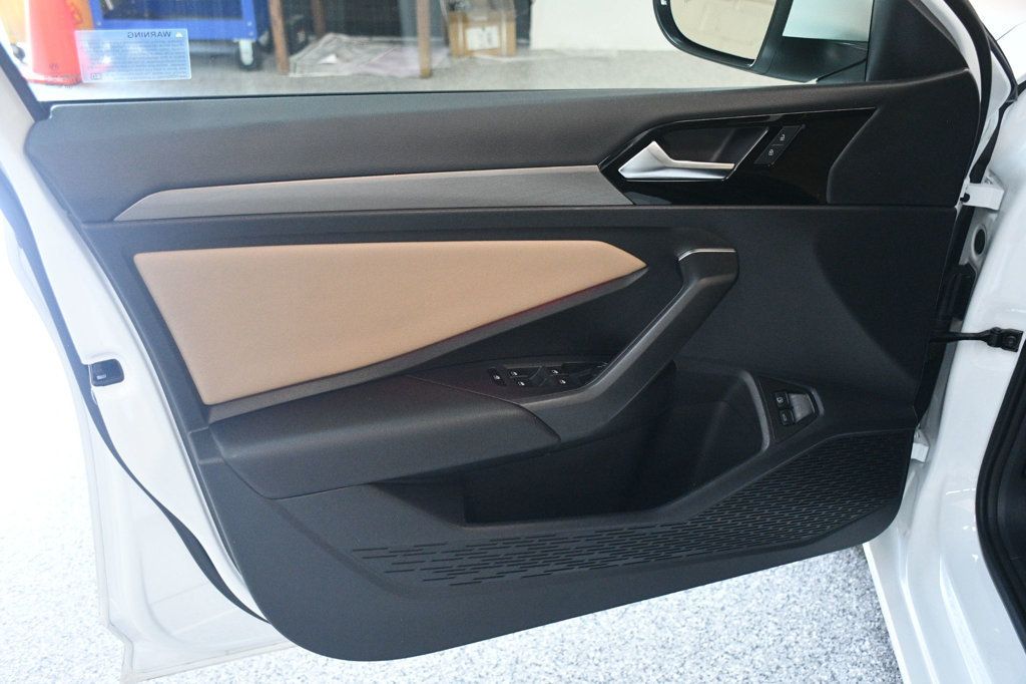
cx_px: 513
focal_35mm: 34
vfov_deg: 38.9
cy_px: 342
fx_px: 969
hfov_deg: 55.8
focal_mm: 23
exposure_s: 1/100
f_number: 3.8
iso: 3200
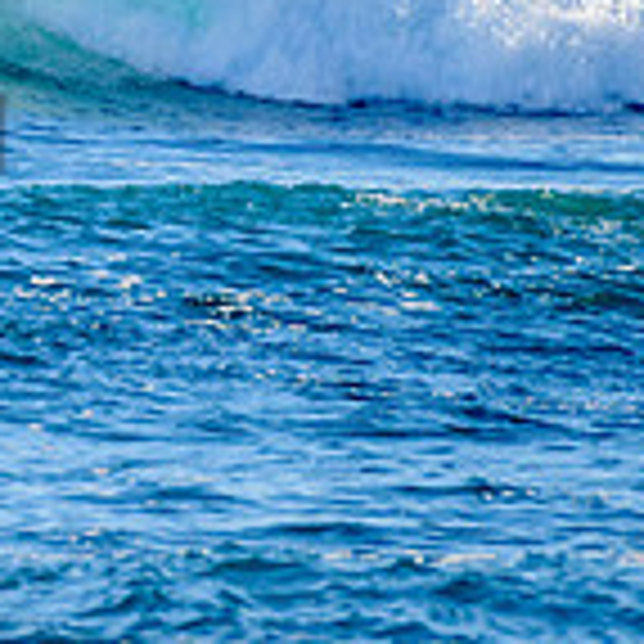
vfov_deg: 0.8
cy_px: -59
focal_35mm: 2121
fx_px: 44643
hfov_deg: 0.8
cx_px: -173
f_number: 5.6
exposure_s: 1/2000
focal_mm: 500
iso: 280
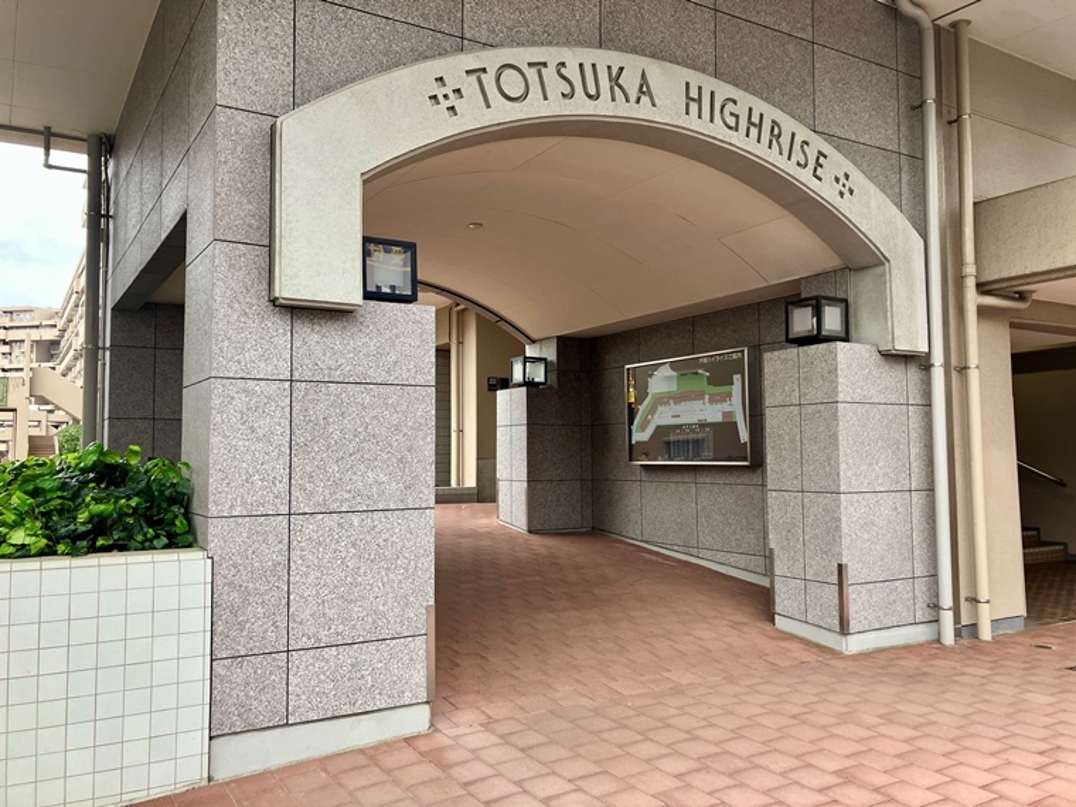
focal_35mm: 28
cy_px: 404
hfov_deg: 63.4
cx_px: 538
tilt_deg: +4.4
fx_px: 870
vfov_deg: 49.7
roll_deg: +0.7
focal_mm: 3.99
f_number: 1.8
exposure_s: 1/121
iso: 40
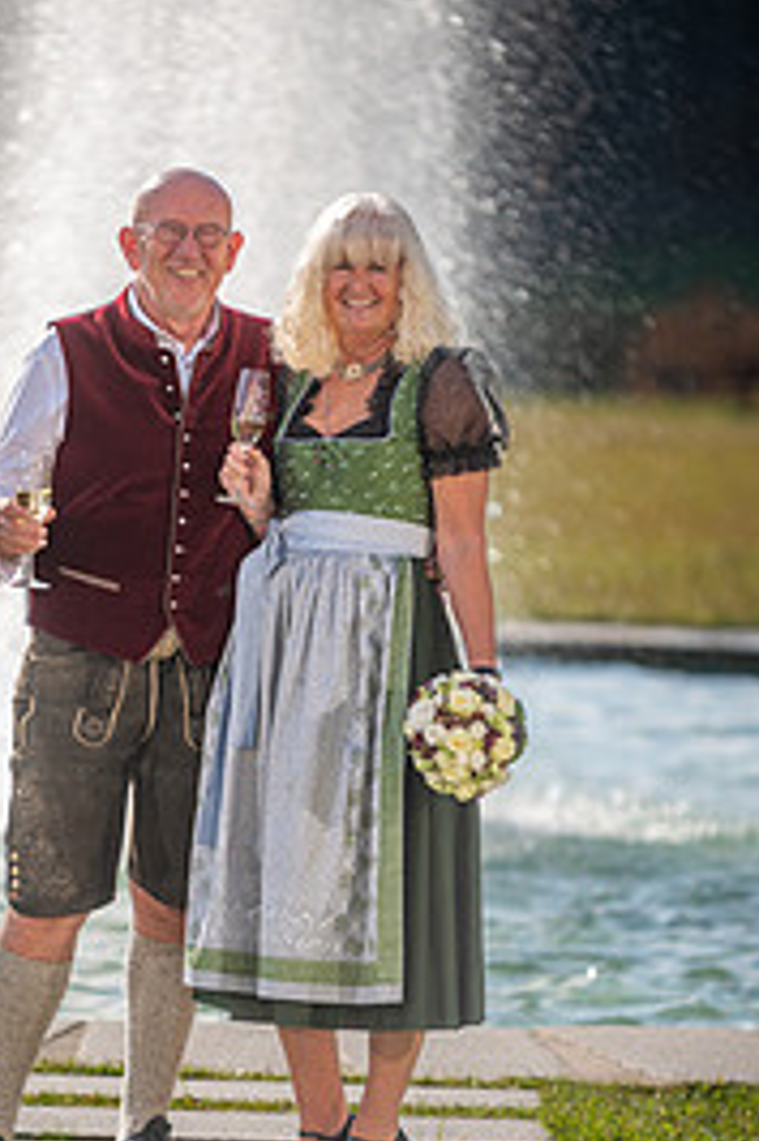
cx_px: 268
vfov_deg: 6.8
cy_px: 712
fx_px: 9626
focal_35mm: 304
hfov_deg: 4.5
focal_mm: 180
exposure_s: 1/2000
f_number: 2.8
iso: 100
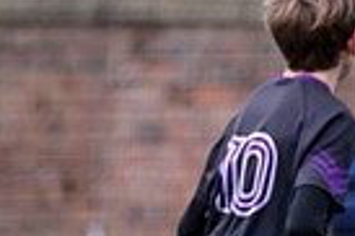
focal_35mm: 2380
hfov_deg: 0.9
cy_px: 332
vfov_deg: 0.6
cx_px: 809
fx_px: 23441
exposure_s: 1/1600
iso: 500
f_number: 3.5
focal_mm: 400
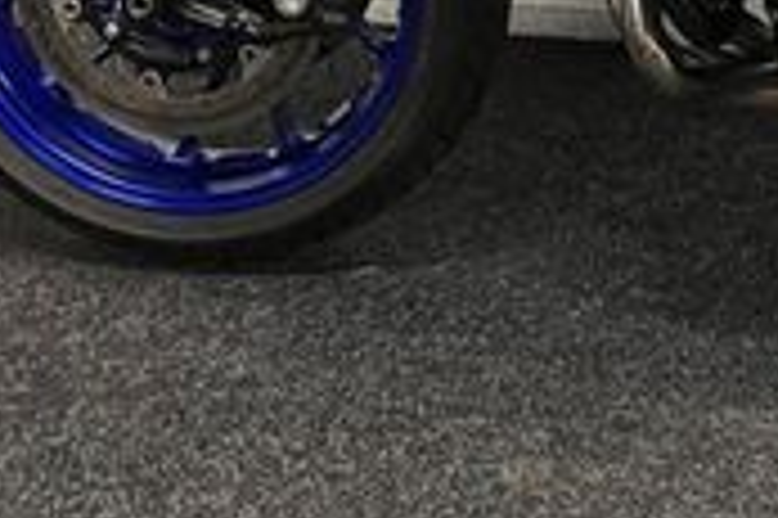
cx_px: 1043
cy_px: -441
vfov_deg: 12.4
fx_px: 2159
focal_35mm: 100
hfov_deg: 18.8
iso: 100
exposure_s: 1/50
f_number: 1.6
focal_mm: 5.1
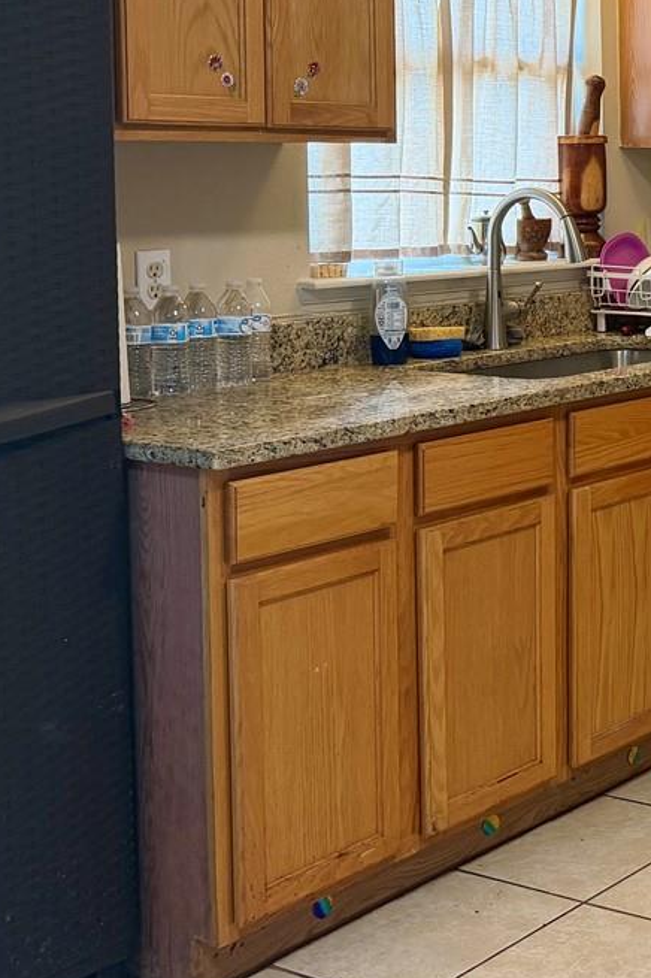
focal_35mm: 61
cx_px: 1059
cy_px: 266
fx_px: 1656
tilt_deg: -3.9
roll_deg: -0.3
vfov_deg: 32.4
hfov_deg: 18.8
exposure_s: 1/60
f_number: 1.78
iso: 160
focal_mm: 6.76
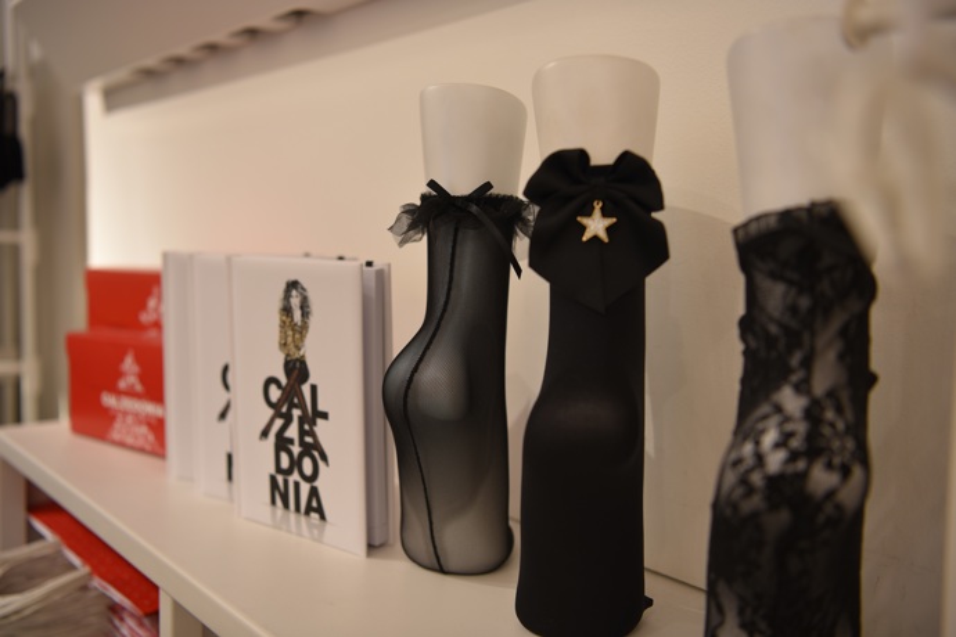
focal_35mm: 35
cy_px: 318
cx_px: 478
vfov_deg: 37.9
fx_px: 929
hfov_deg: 54.4
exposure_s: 1/20
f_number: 2.8
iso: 100
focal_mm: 35
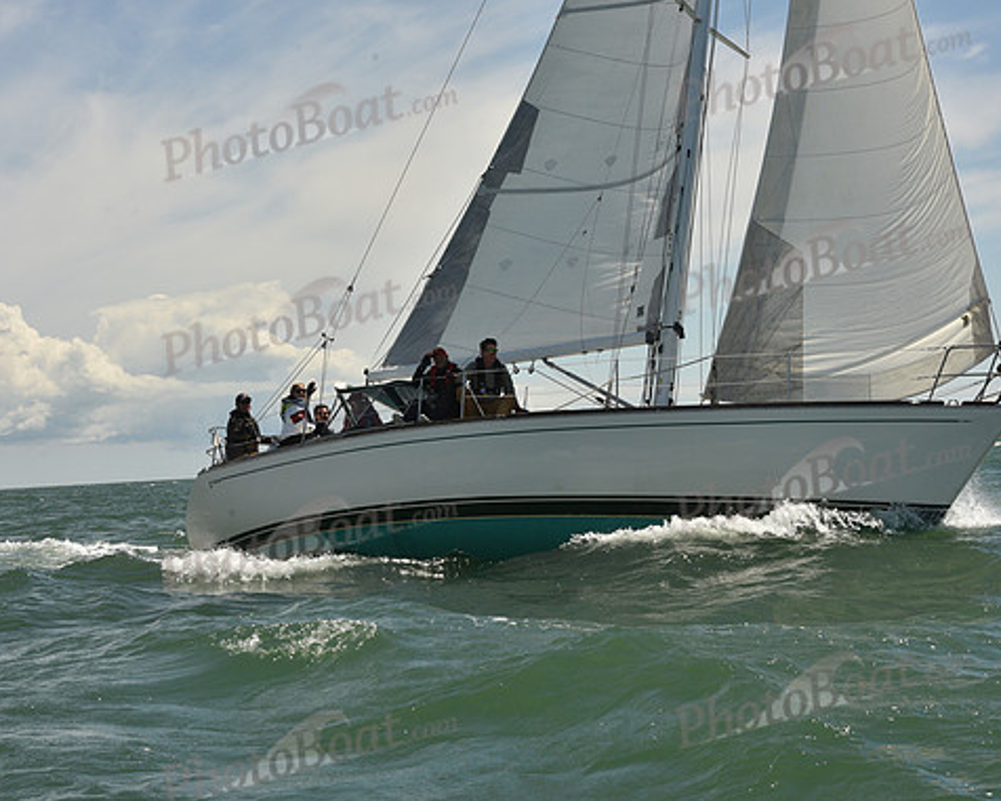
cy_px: 400
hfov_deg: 23.8
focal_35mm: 80
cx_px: 568
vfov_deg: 19.2
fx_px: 2371
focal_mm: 70
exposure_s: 1/800
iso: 320
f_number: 13
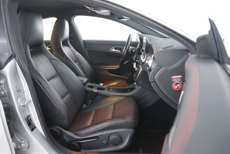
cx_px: 115
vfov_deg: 45.0
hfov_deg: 63.7
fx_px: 185
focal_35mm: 29
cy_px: 77
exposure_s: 1/10
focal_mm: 29
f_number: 4
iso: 6400
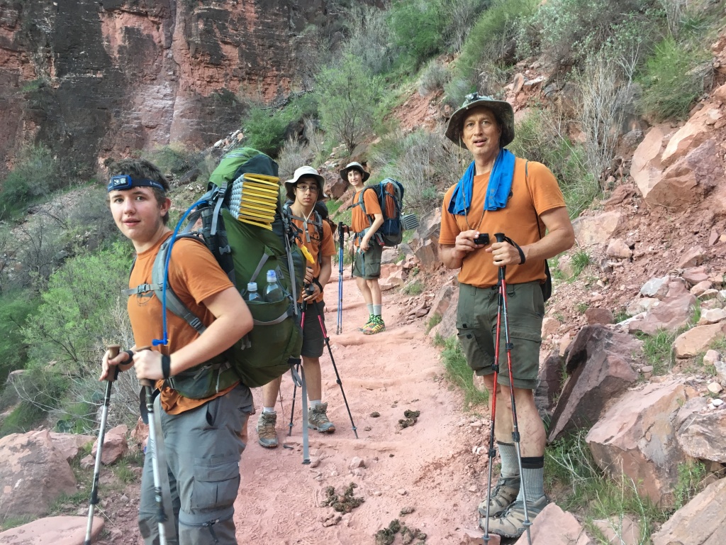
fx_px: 608
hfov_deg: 61.7
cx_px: 363
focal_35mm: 29
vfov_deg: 48.2
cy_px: 272
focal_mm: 4.15
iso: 64
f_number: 2.2
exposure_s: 1/30
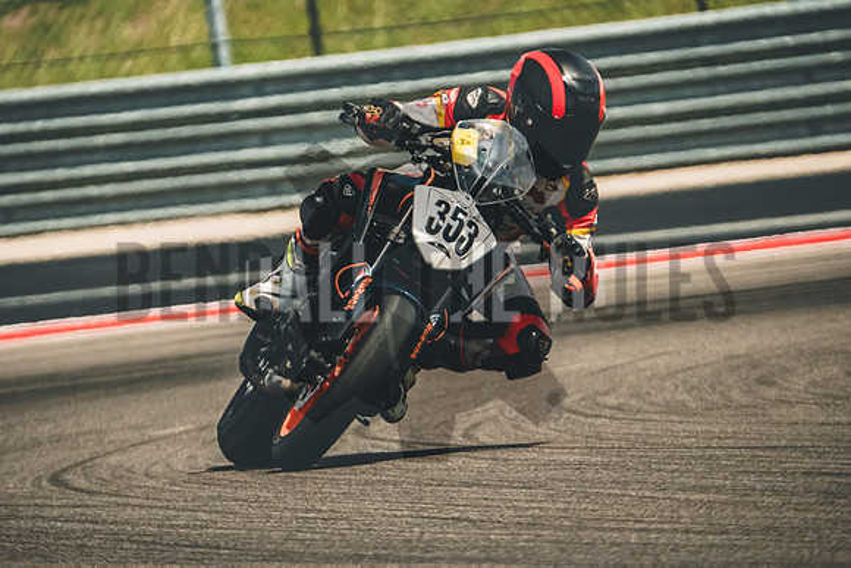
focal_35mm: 600
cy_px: 284
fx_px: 14186
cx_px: 426
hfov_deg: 3.4
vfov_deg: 2.3
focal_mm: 400
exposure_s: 1/2500
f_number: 5.6
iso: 1250
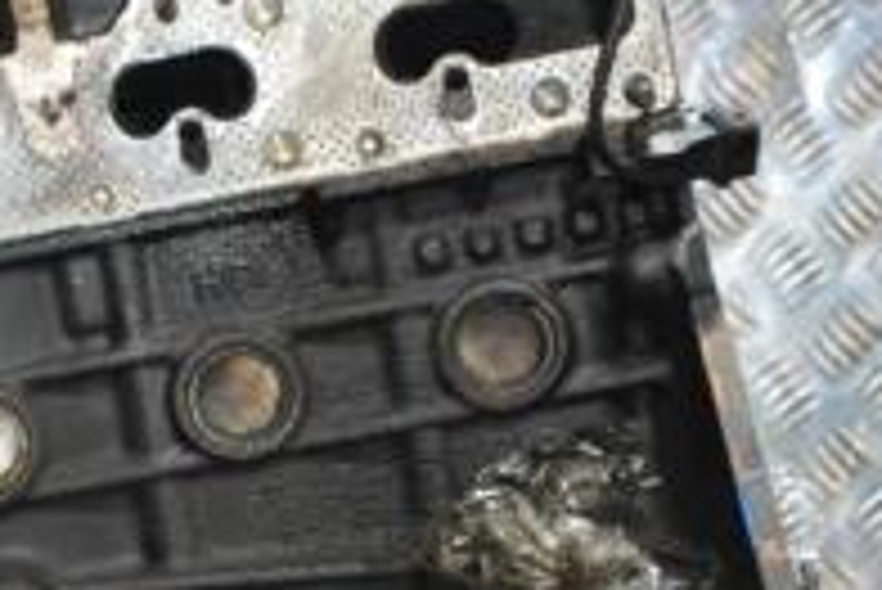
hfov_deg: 9.3
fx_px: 5394
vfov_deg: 6.2
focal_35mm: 220
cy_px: 464
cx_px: -58
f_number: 5.3
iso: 3200
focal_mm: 48
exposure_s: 1/60
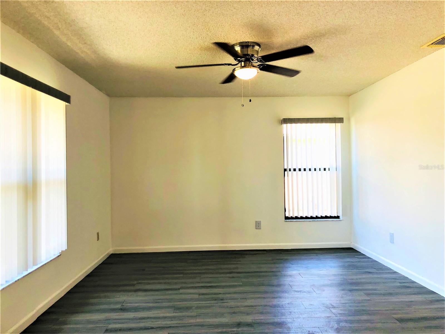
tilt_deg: -0.6
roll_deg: +0.8
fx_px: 360
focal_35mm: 28
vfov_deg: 49.7
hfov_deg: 63.4
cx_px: 222
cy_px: 167
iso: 50
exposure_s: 1/120
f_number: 1.8
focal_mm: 4
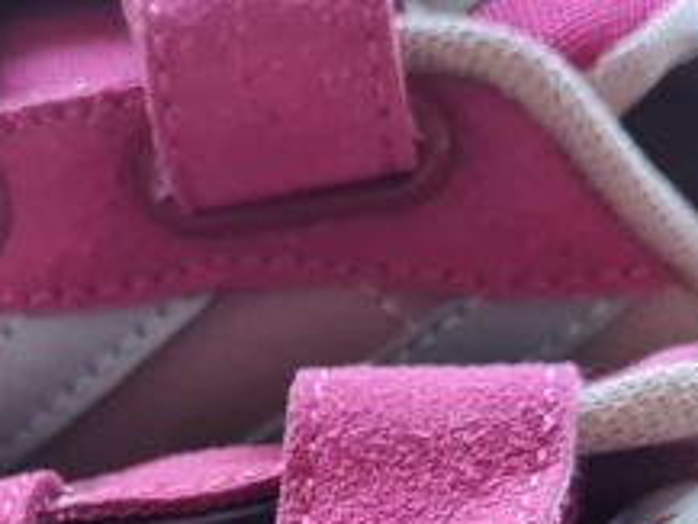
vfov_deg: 11.6
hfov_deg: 16.3
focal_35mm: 120
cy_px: 897
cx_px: 193
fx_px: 2421
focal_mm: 5.4
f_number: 1.8
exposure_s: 1/50
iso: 400
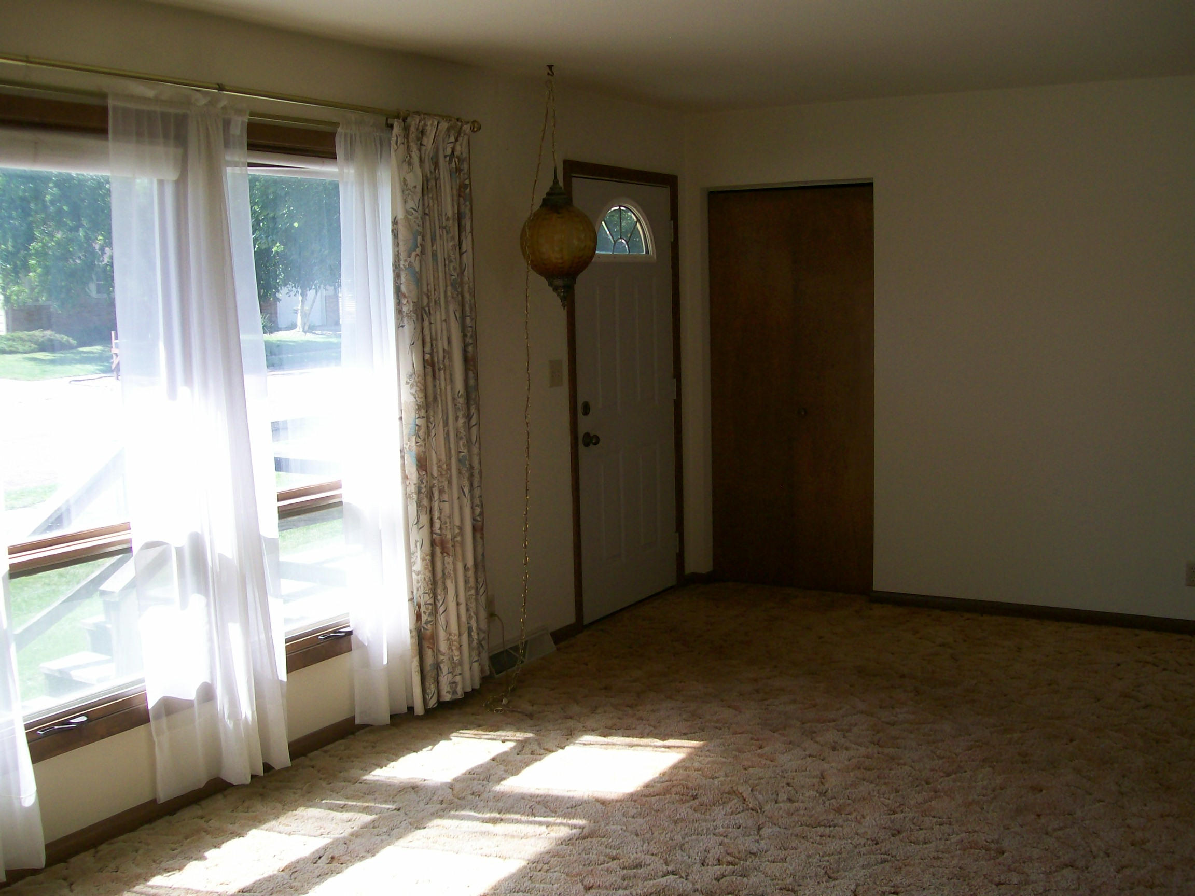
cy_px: 448
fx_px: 1243
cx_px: 598
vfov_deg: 39.7
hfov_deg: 51.4
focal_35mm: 36
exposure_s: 1/232
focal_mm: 6
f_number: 2.7
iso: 80
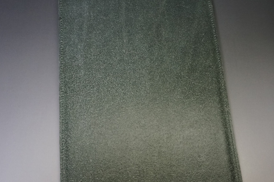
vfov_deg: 30.6
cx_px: 151
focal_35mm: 44
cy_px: 98
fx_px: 332
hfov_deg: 44.8
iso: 1250
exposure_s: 1/160
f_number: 4
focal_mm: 21
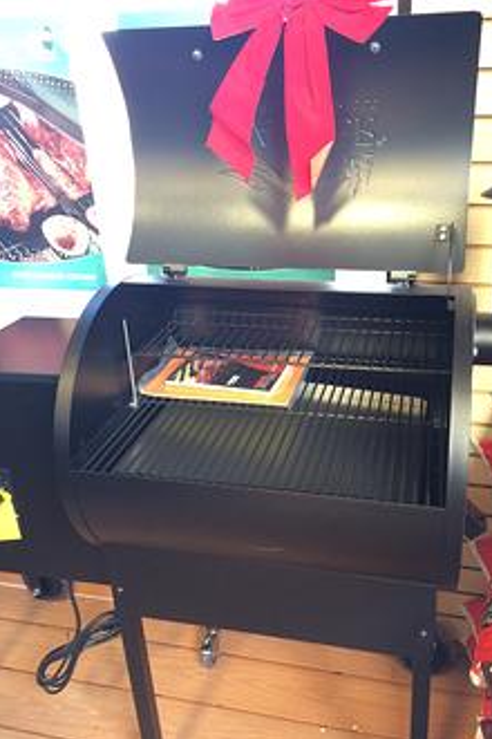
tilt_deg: -24.6
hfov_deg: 41.0
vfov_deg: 58.7
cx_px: 292
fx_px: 656
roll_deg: +2.7
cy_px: 354
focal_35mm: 32
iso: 100
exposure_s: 1/30
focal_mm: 4.15
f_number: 2.2
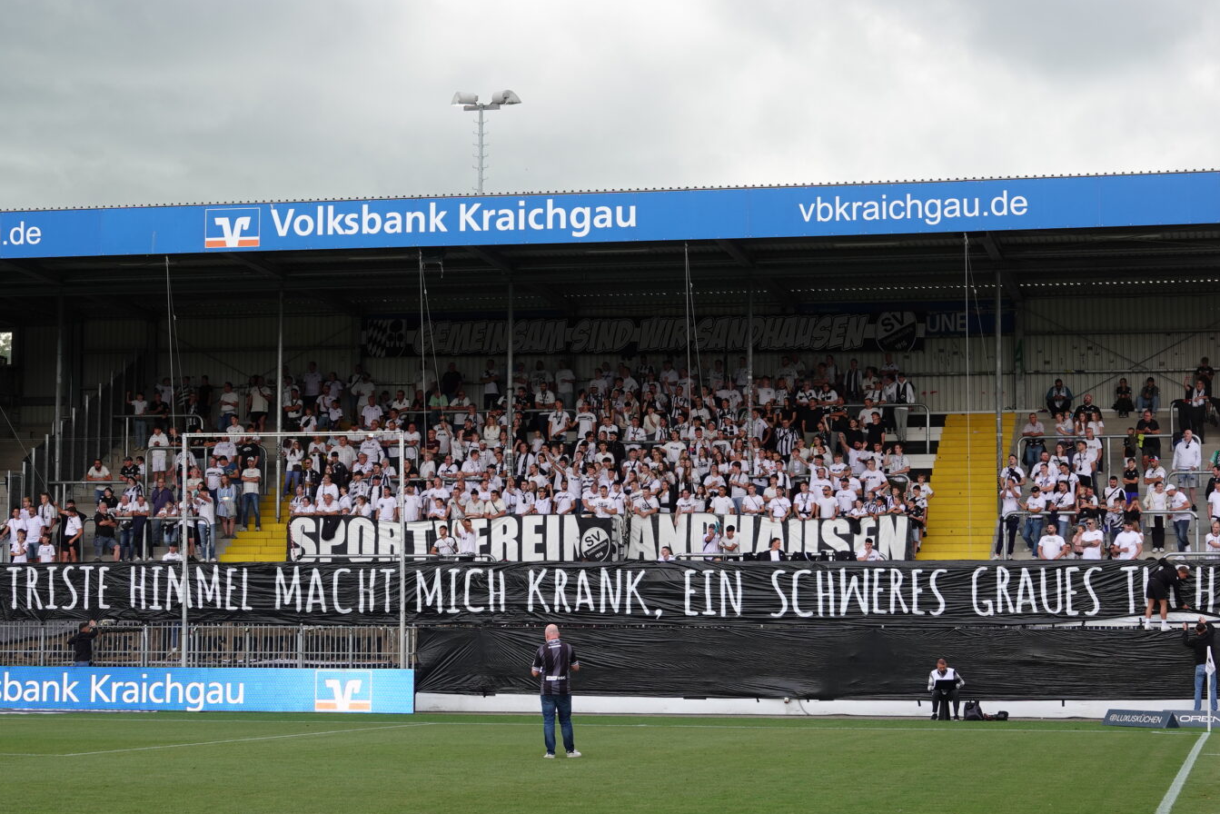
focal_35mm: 81
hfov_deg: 25.0
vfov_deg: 16.9
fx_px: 2745
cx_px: 567
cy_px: 345
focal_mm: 24.79
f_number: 3.5
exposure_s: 1/160
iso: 100
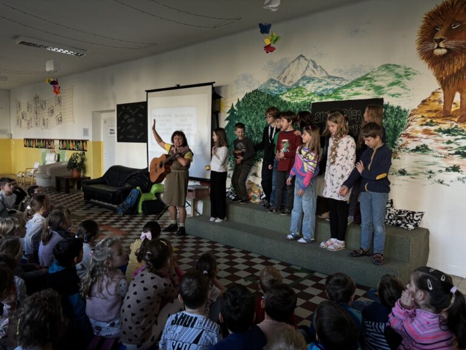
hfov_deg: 67.3
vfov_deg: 53.1
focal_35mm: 26
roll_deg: -1.4
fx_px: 350
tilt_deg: -4.7
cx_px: 233
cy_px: 175
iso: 50
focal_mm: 5.96
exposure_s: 1/120
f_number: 1.6
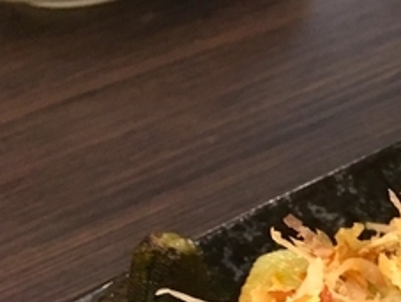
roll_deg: +4.4
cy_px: 307
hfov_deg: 16.7
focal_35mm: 102
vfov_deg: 14.3
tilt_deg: -40.8
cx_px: 673
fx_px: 1183
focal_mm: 4.15
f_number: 2.2
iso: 200
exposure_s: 1/24
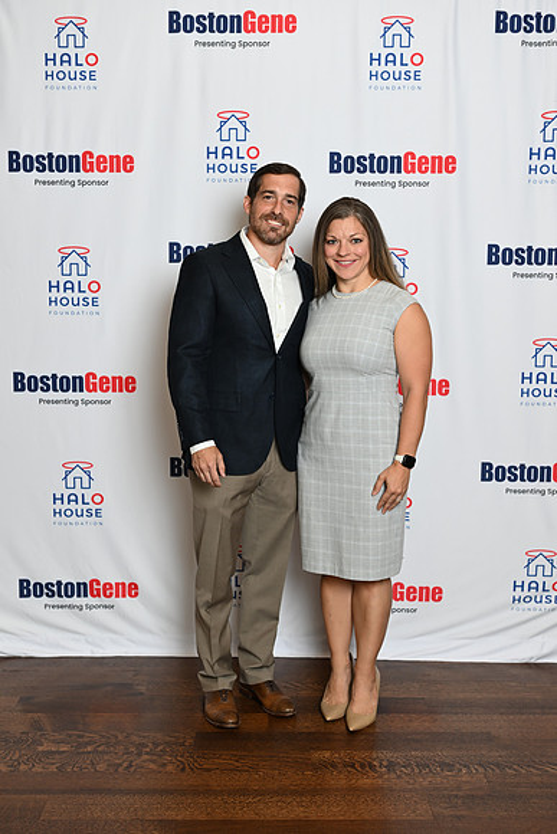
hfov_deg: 29.9
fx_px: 1044
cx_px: 278
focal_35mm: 45
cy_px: 417
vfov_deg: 43.6
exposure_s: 1/80
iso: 200
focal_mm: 45
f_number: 3.5
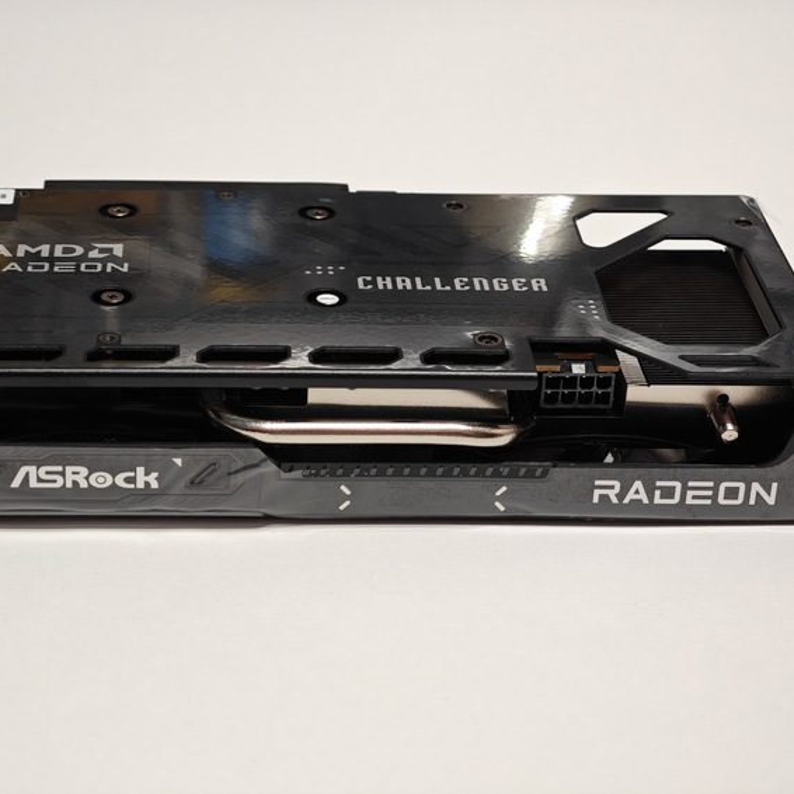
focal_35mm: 89
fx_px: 2310
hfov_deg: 19.5
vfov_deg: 19.5
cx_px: 328
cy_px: 396
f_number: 1.8
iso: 320
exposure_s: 1/100
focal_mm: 12.28
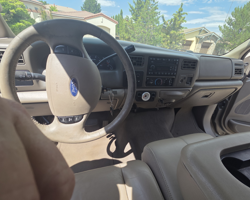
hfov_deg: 100.7
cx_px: 129
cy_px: 101
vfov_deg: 88.0
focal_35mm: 14
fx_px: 104
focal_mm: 2.2
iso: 50
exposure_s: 1/636
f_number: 2.2
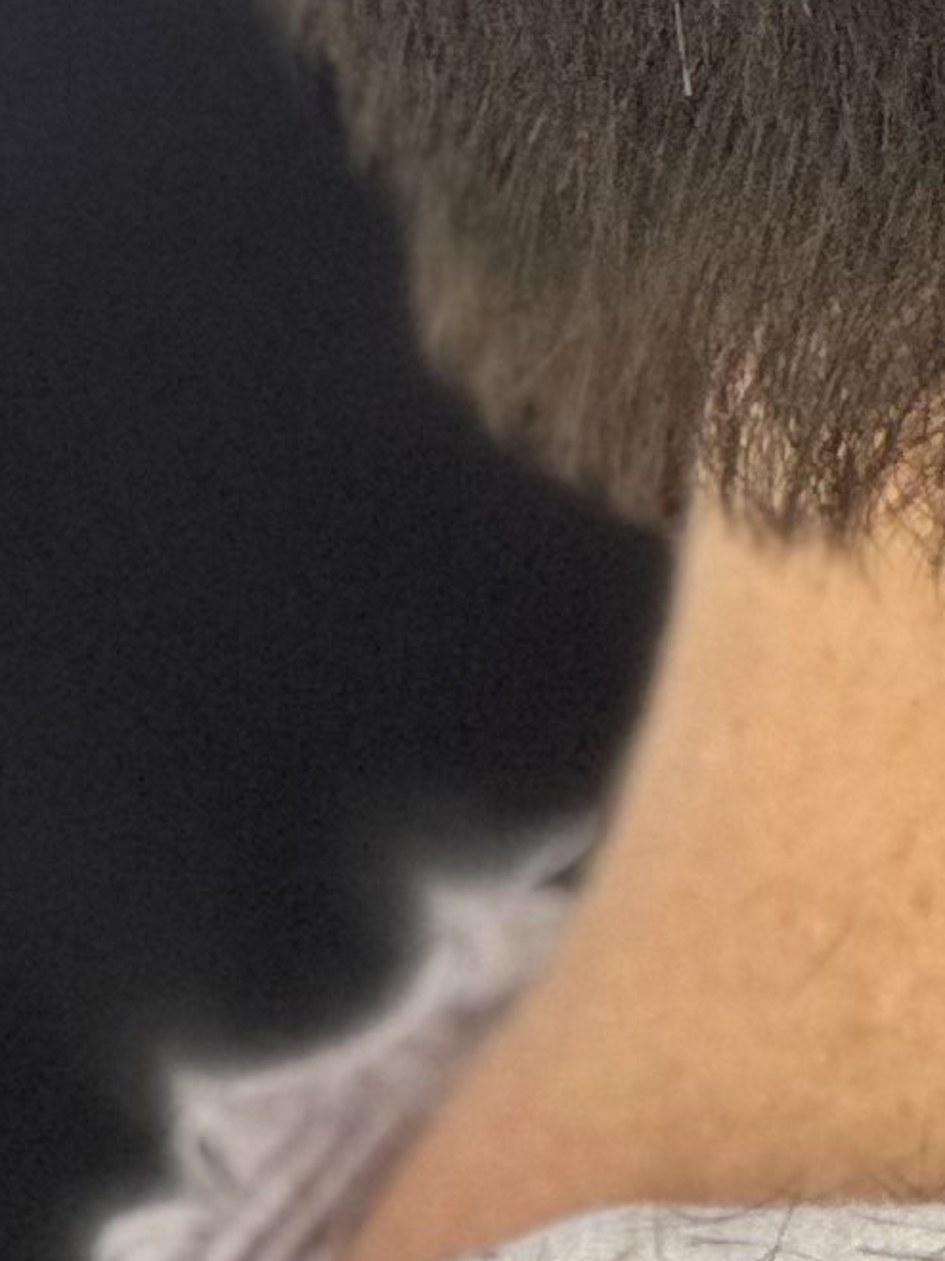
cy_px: -1251
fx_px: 17150
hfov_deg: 3.1
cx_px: 2030
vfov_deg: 4.2
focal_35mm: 471
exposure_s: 1/40
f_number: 2.8
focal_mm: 9
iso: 320
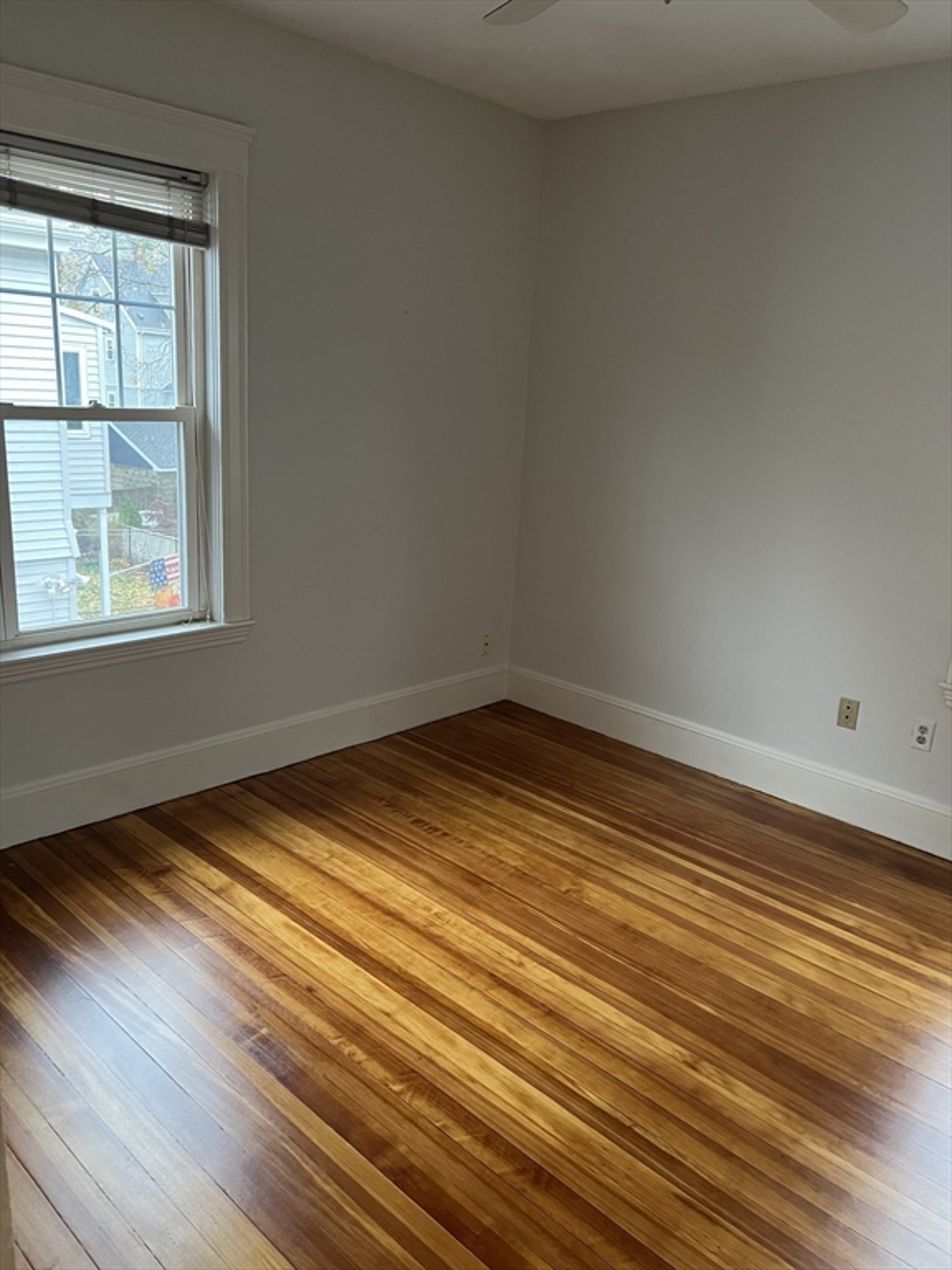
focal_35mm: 26
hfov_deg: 53.1
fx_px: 953
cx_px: 476
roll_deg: -4.3
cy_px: 635
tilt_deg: -14.0
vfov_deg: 67.3
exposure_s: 1/60
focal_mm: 5.7
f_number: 1.5
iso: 200
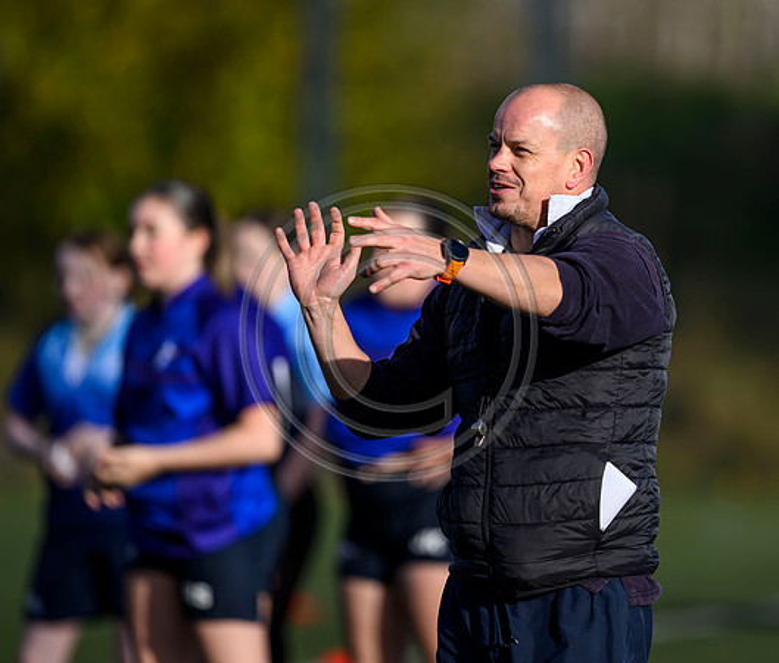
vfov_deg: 3.0
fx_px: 12578
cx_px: 566
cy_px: 285
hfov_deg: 3.5
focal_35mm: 532
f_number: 3.2
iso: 500
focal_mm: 400
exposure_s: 1/6400
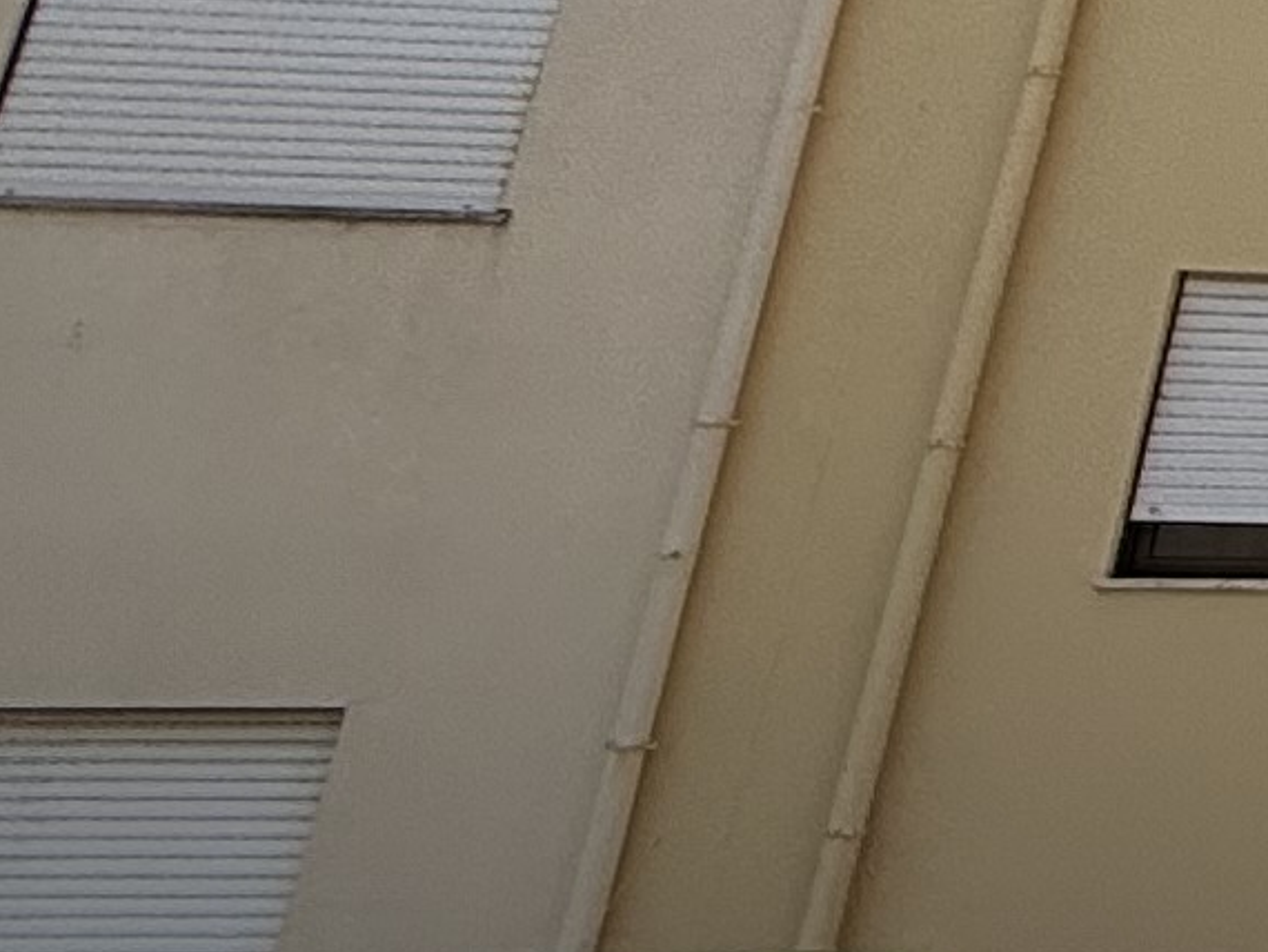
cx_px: 3697
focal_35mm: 99
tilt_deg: +20.5
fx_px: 3628
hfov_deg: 11.7
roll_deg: +0.1
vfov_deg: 14.0
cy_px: -496
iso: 50
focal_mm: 2.22
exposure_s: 1/1339
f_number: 2.2
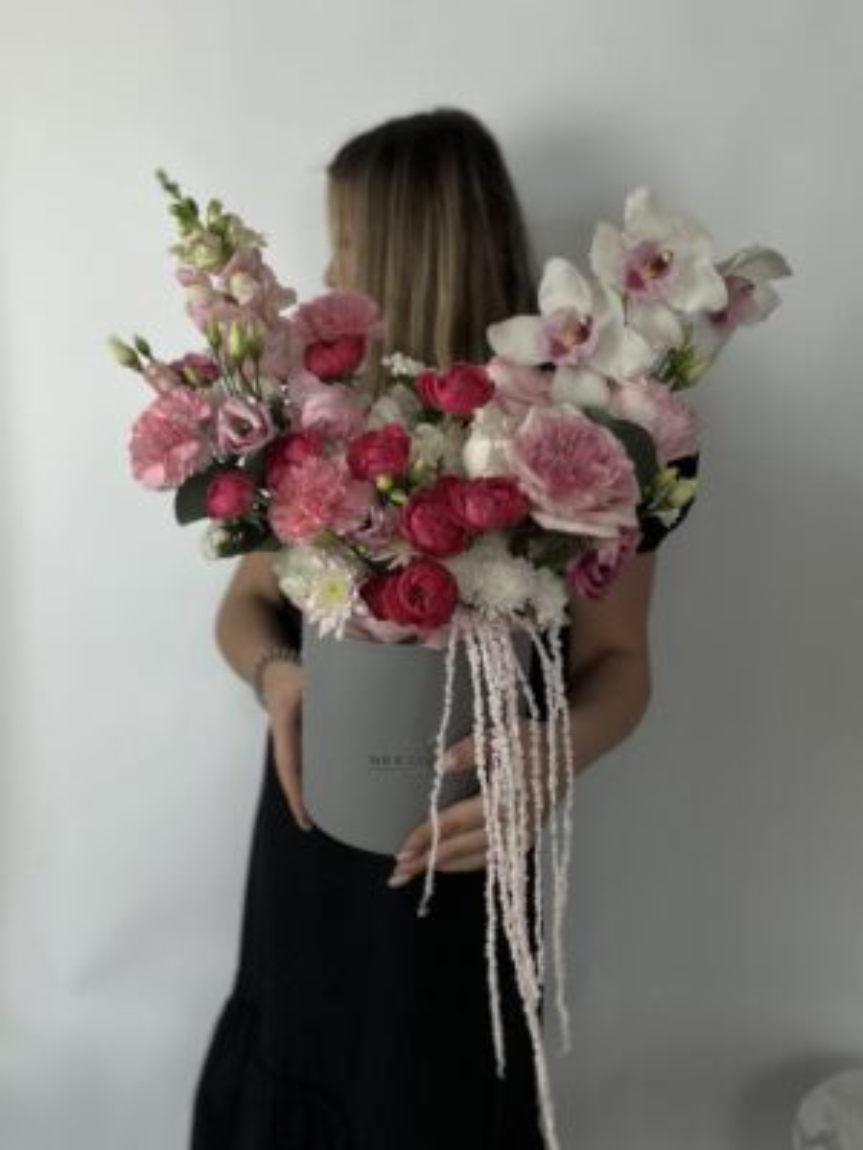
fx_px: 997
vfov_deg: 60.0
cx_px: 432
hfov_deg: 46.8
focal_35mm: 30
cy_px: 575
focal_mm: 2.71
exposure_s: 1/100
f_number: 2.2
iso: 80
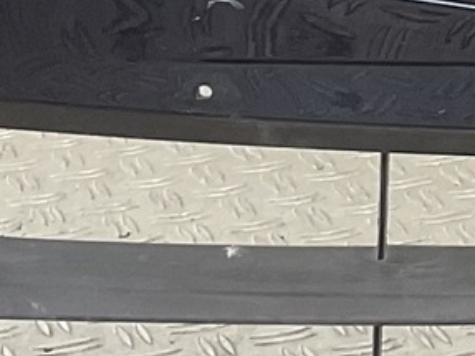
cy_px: -86
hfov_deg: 9.4
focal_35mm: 204
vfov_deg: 7.2
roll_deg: +0.6
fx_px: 2798
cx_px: 728
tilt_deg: -15.5
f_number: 1.8
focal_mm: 3
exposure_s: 1/100
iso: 25
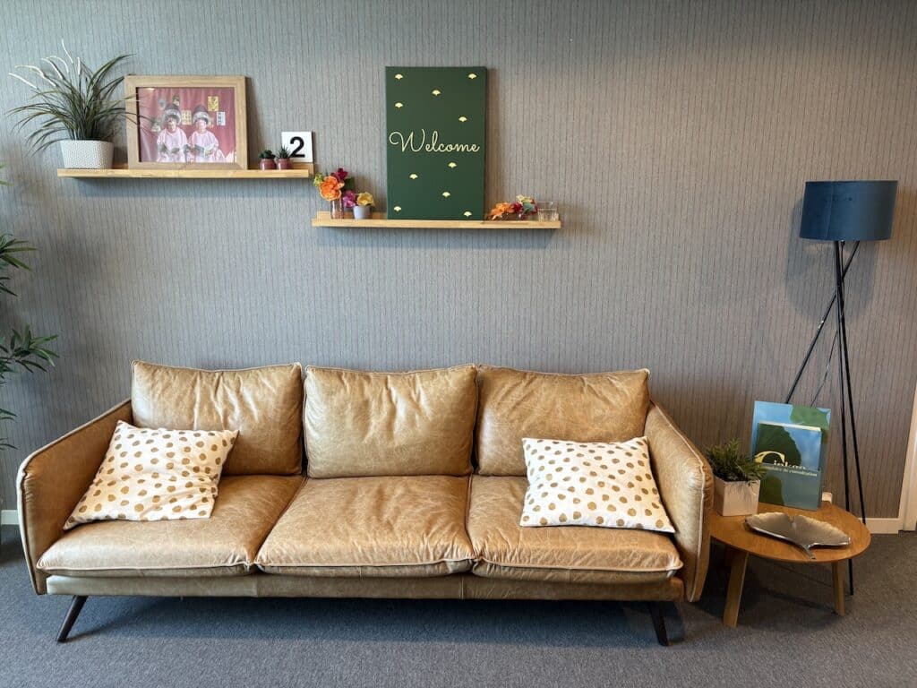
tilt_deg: -11.0
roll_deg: +0.5
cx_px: 458
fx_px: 689
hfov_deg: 67.3
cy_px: 344
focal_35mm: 26
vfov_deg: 53.1
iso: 100
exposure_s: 1/50
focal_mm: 5.96
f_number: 1.6
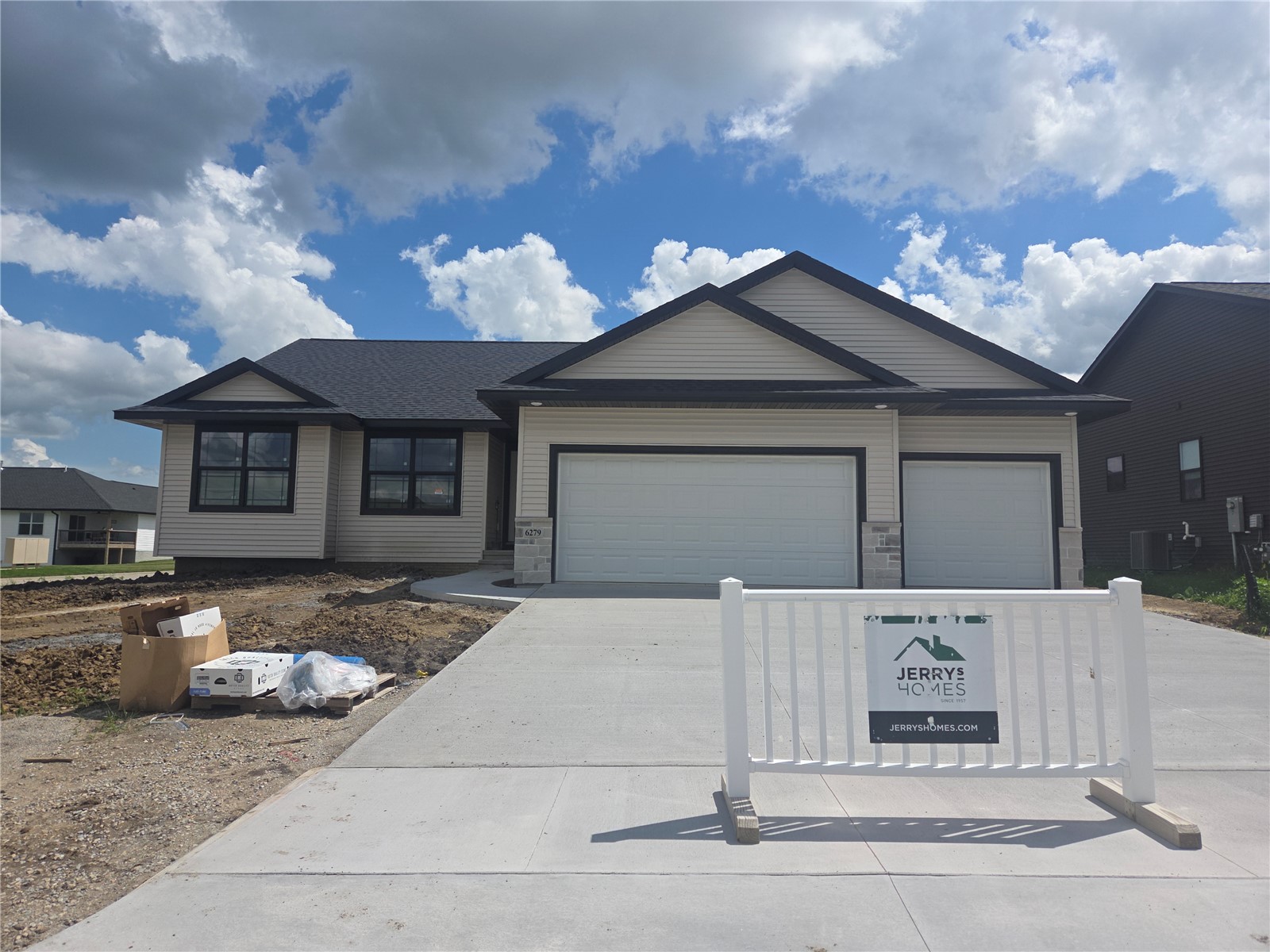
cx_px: 635
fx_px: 844
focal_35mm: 23
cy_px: 476
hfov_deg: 73.9
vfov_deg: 58.9
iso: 25
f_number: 1.8
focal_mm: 5.4
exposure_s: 1/3455
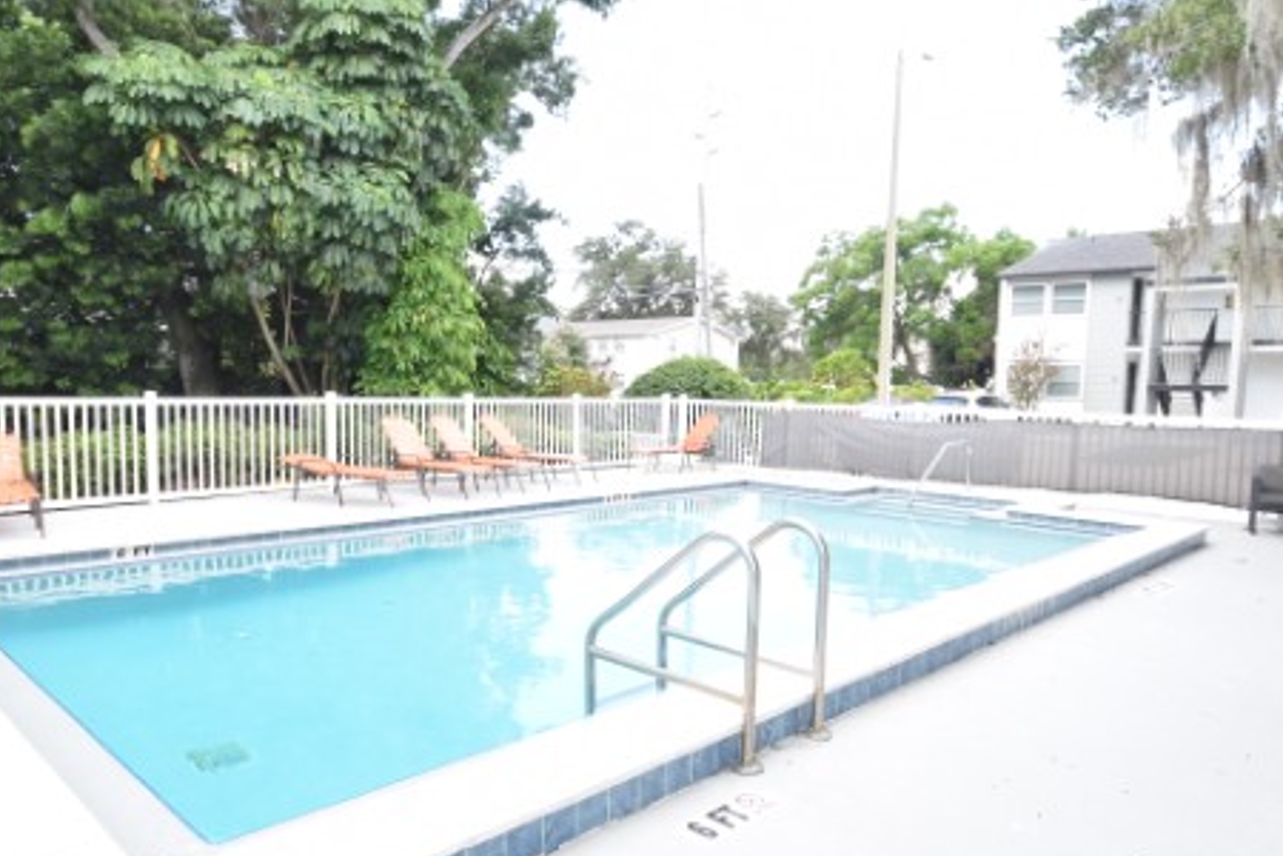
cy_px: 457
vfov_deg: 53.1
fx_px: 855
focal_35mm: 24
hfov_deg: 73.7
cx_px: 627
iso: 400
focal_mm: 10
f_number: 6.7
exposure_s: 1/180
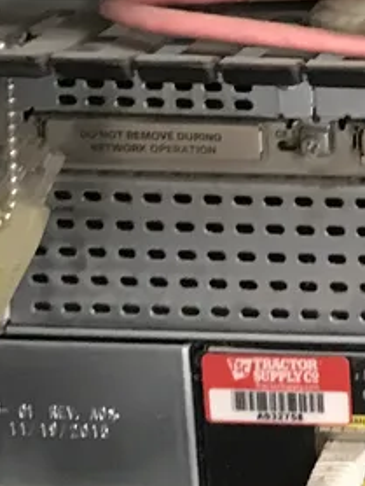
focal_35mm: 141
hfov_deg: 9.5
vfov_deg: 13.8
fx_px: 1979
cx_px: 847
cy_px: 0
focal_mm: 3.99
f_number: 1.8
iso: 100
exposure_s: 1/13
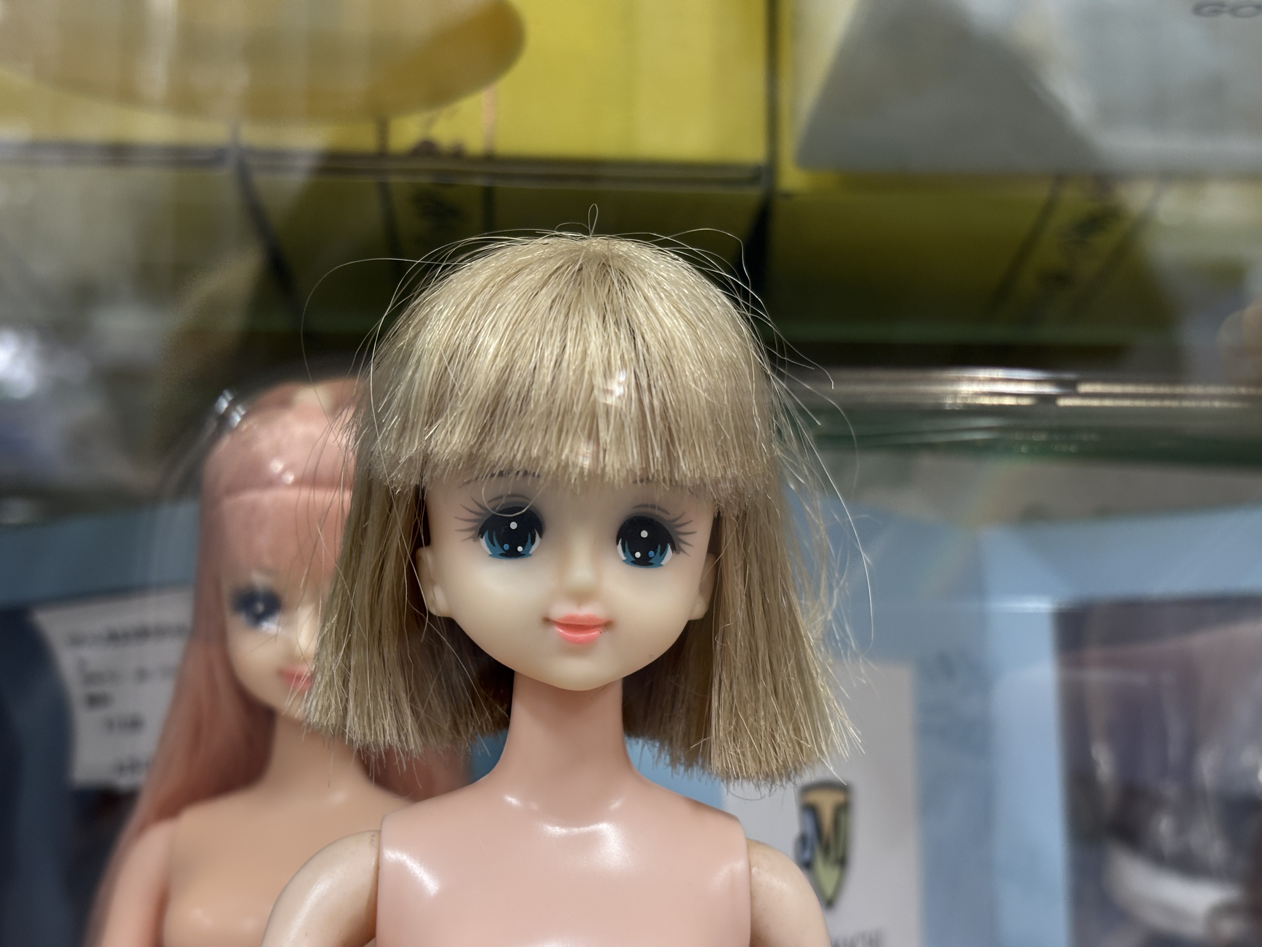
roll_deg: -0.1
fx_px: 1896
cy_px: 474
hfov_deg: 36.8
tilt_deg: +6.0
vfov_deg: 28.0
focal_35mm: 52
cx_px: 631
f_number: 1.6
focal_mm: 5.96
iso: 80
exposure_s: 1/50
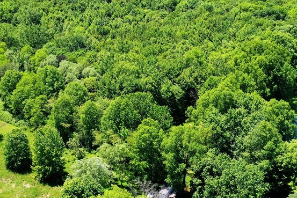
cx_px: 90
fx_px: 454
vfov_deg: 24.6
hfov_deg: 35.7
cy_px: 100
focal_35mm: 55
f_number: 5
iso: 100
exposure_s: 1/320
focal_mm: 10.26
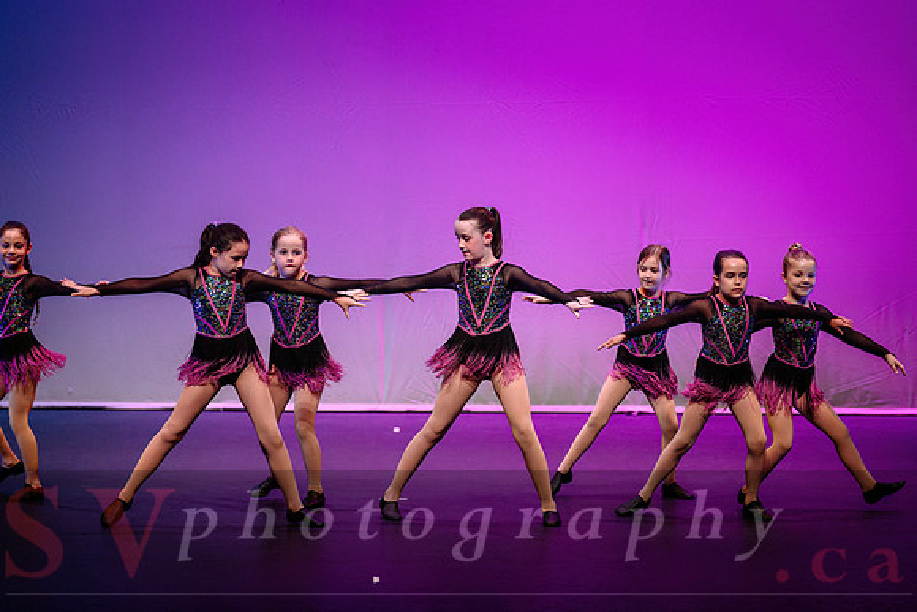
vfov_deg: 8.9
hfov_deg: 13.3
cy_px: 335
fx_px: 3923
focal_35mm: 154
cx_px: 504
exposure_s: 1/640
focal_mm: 140
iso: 1600
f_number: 2.8
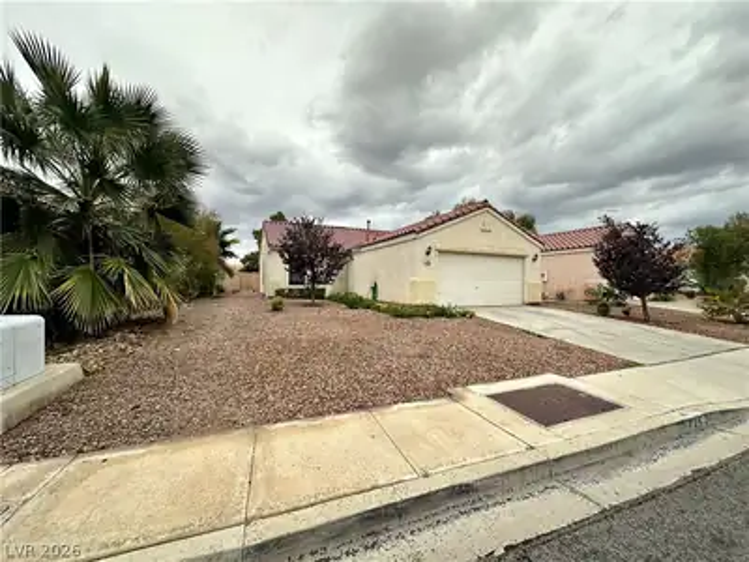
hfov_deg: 102.1
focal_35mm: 14
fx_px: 303
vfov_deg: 85.7
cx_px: 374
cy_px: 281
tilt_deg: +1.4
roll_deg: -0.6
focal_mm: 2.22
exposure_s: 1/225
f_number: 2.2
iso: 40
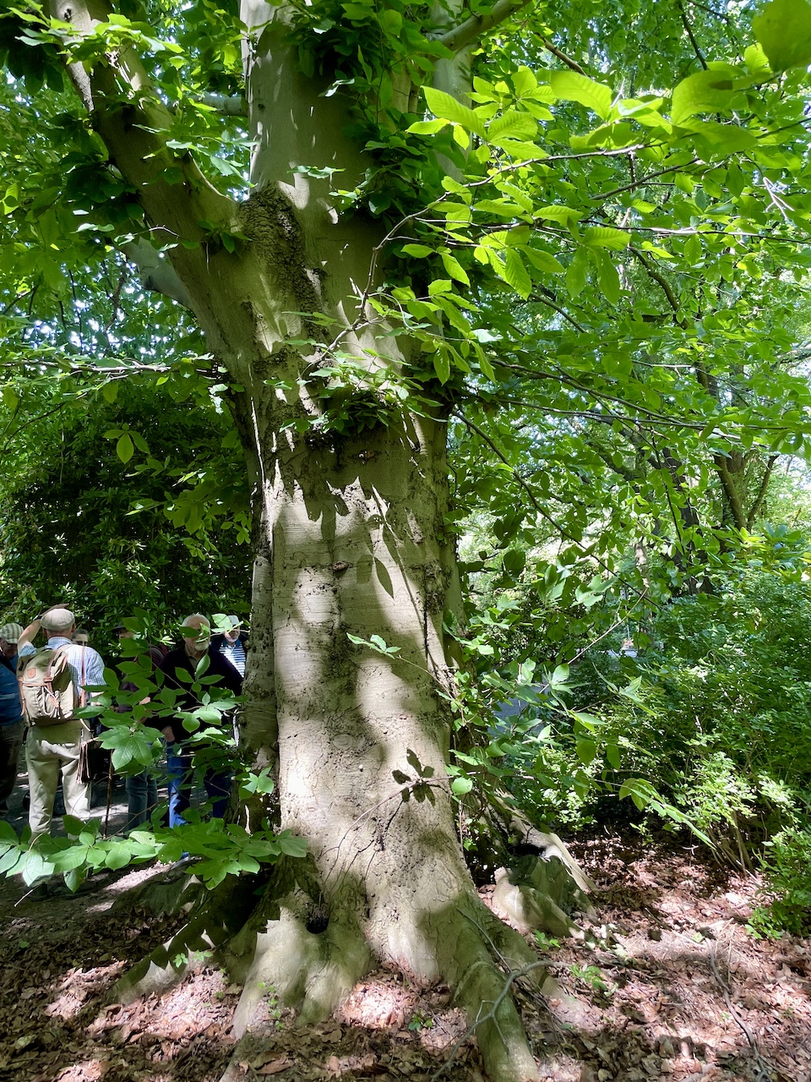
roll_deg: +1.2
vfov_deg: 67.3
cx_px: 406
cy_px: 541
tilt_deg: +6.6
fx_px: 812
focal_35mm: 26
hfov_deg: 53.1
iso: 125
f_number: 1.6
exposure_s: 1/118
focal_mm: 4.2
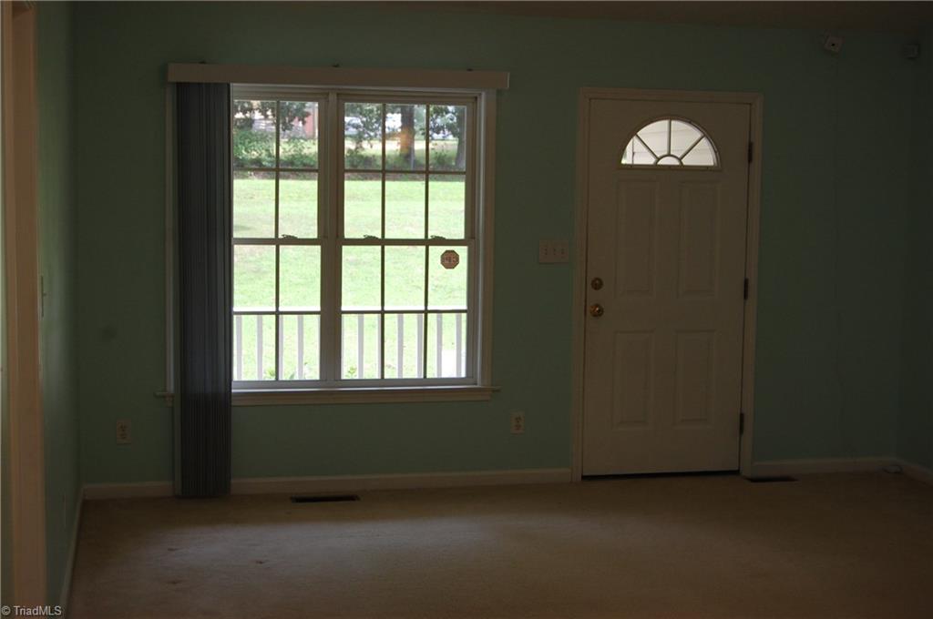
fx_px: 1475
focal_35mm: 57
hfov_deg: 35.1
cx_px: 466
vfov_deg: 23.7
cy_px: 310
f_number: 5.6
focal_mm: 38
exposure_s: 1/125
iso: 360
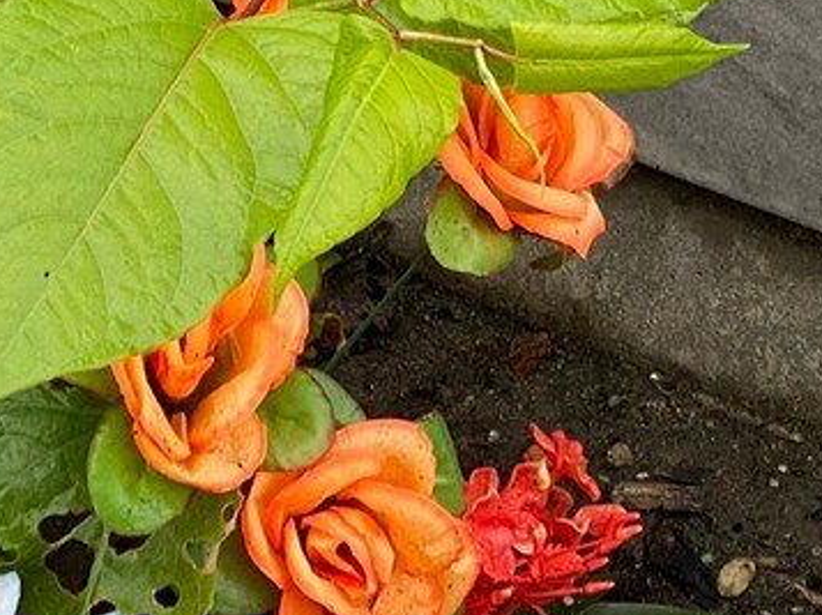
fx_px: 4982
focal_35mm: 210
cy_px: -613
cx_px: 652
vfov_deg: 6.8
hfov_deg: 9.4
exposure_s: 1/121
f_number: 2
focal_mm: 6
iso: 50
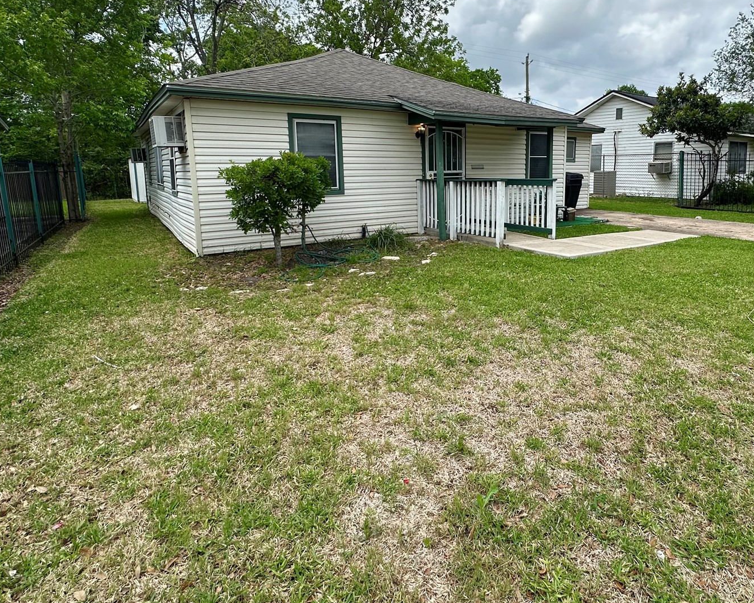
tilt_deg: -7.9
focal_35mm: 21
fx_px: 469
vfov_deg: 64.8
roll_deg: +0.0
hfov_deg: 76.7
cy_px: 236
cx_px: 454
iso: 50
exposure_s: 1/1014
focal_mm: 2.22
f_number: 2.2
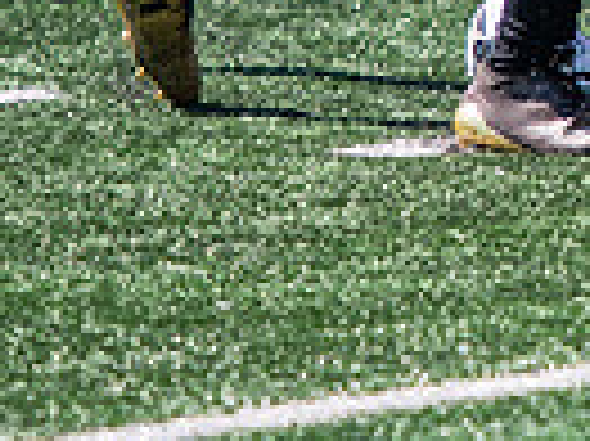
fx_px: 22410
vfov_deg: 1.1
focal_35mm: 1316
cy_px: -568
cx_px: 1307
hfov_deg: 1.5
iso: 160
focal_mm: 170
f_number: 2.8
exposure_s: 1/1600
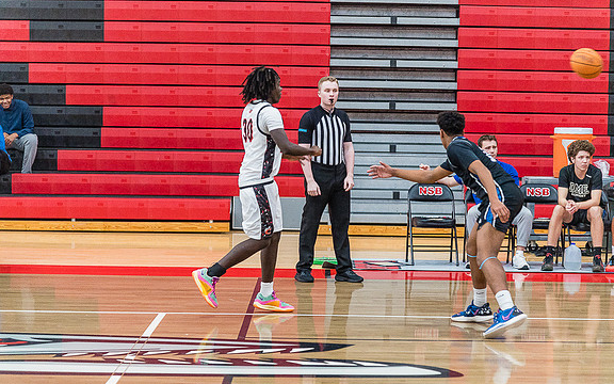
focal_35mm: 123
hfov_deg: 17.0
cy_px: 198
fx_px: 2058
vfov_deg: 10.7
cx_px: 308
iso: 5000
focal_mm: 120
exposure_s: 1/320
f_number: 4
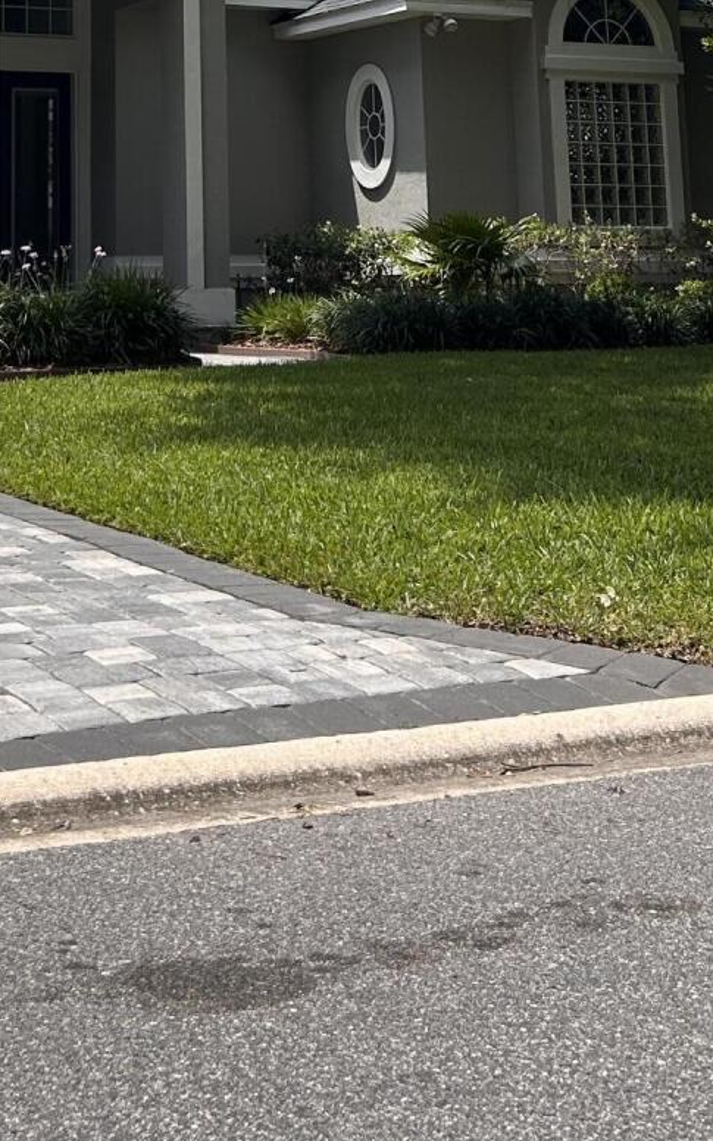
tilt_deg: +12.0
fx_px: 2207
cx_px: 184
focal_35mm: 71
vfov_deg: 26.2
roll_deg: +0.2
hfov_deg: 18.2
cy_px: -178
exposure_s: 1/3571
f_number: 1.5
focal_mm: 5.7
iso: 50
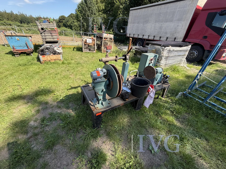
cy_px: 84
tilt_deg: -24.2
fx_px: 91
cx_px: 113
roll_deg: -2.7
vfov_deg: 85.7
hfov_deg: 102.1
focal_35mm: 14
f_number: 2.2
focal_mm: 2.22
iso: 64
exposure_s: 1/502
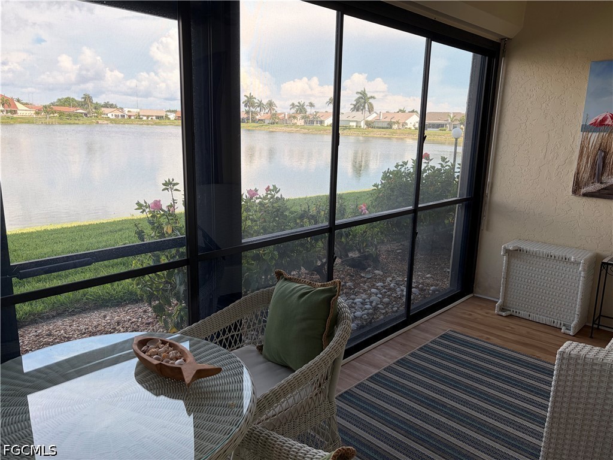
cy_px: 230
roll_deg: -1.8
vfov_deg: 53.1
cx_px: 306
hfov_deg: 67.3
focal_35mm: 26
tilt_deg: -12.3
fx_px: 460
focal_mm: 5.96
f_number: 1.6
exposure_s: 1/229
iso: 40
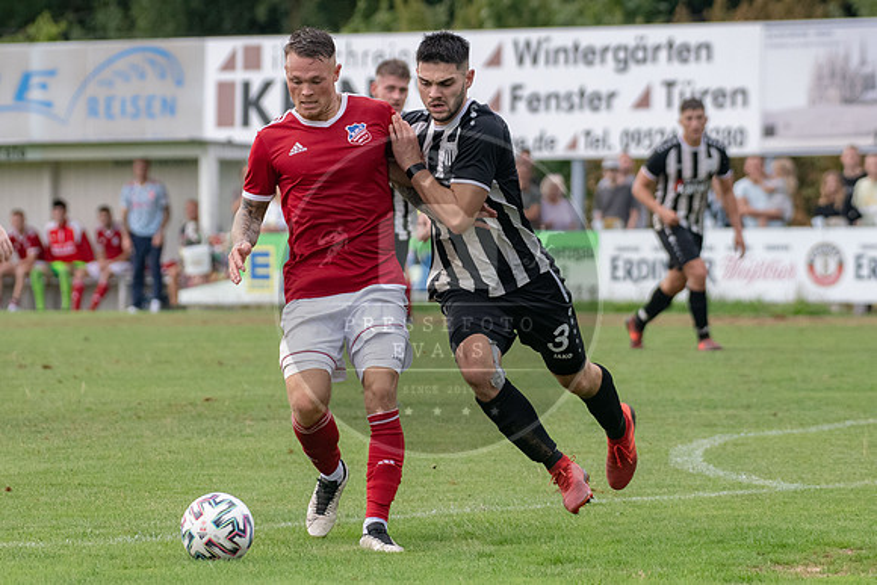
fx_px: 8002
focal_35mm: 328
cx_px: 445
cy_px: 246
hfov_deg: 6.3
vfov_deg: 4.2
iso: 1600
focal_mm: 200
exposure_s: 1/1600
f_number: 5.6
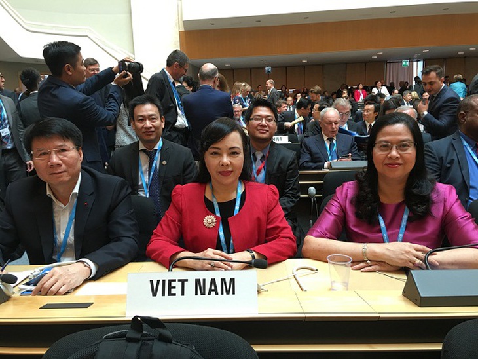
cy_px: 180
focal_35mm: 29
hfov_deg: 61.6
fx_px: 401
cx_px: 239
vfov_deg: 48.3
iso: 40
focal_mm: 4.15
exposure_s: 1/17
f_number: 2.2
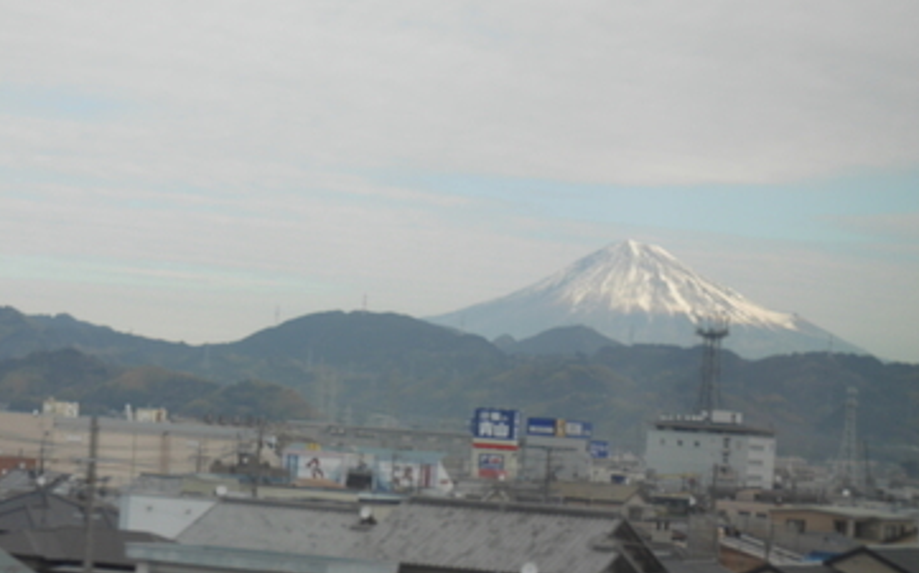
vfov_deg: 11.5
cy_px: 404
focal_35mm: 113
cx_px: 448
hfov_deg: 18.5
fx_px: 2828
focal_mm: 32
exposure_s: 1/160
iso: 200
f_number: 6.3
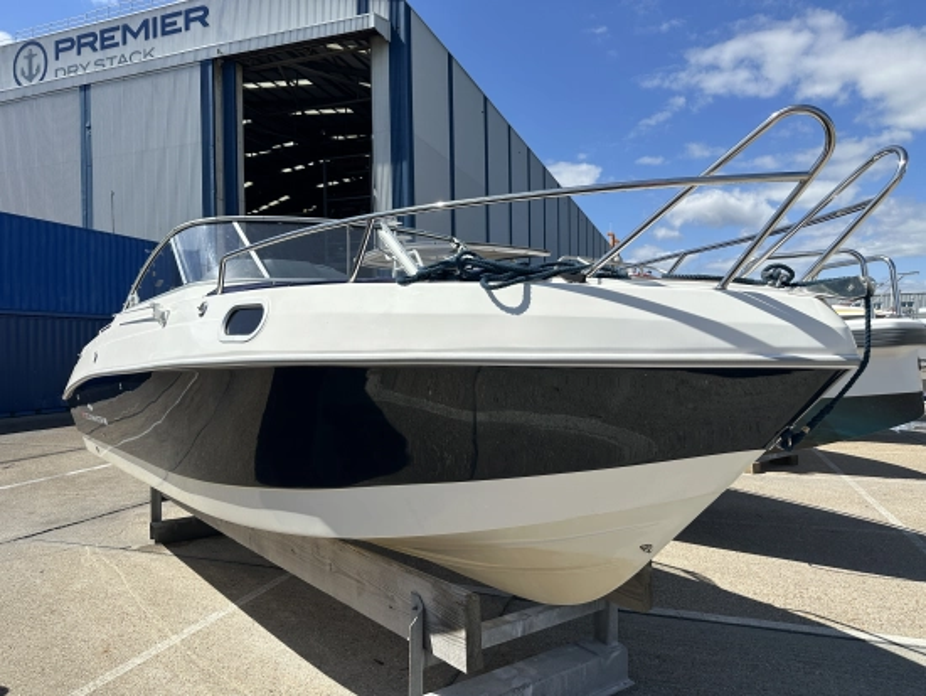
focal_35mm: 24
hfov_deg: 71.6
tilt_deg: +0.4
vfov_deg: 56.9
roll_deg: +1.0
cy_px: 348
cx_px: 463
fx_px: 642
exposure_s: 1/6211
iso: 80
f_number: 1.78
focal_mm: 6.86
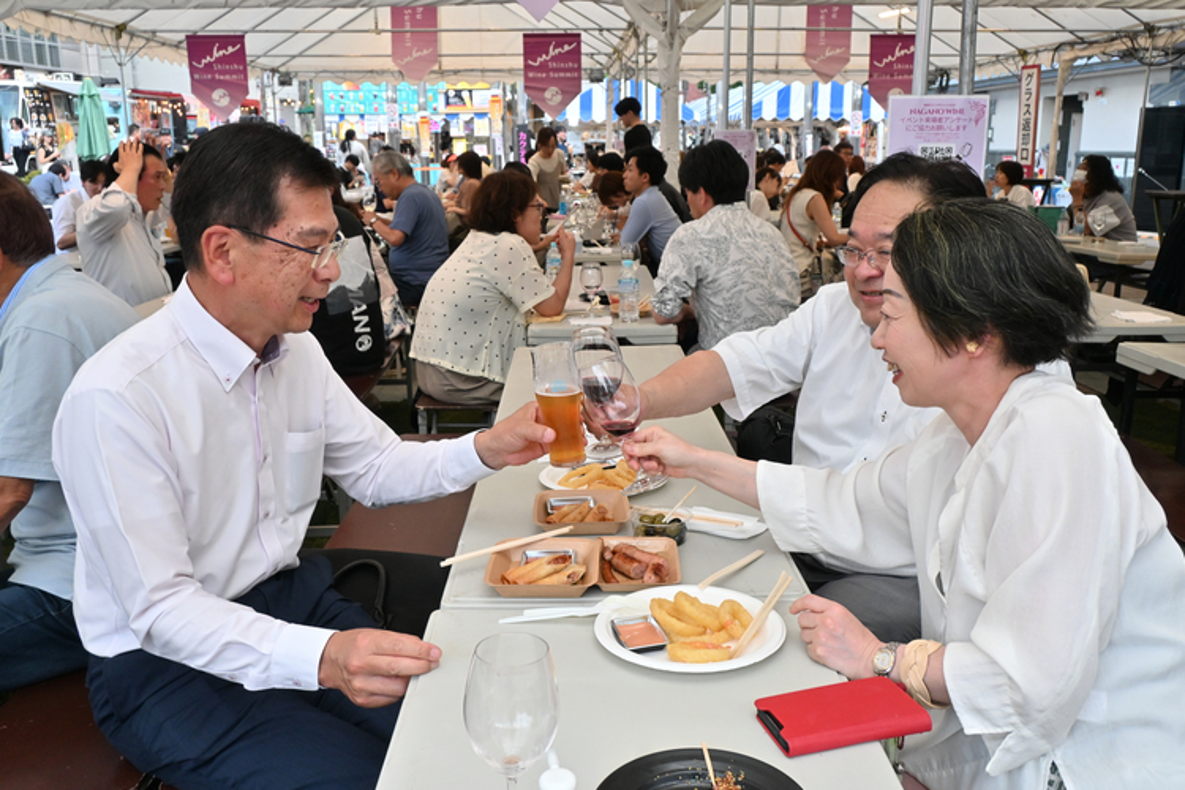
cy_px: 391
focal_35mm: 32
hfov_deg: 58.7
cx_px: 602
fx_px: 1053
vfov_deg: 41.1
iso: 640
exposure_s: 1/125
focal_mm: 20
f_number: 6.3
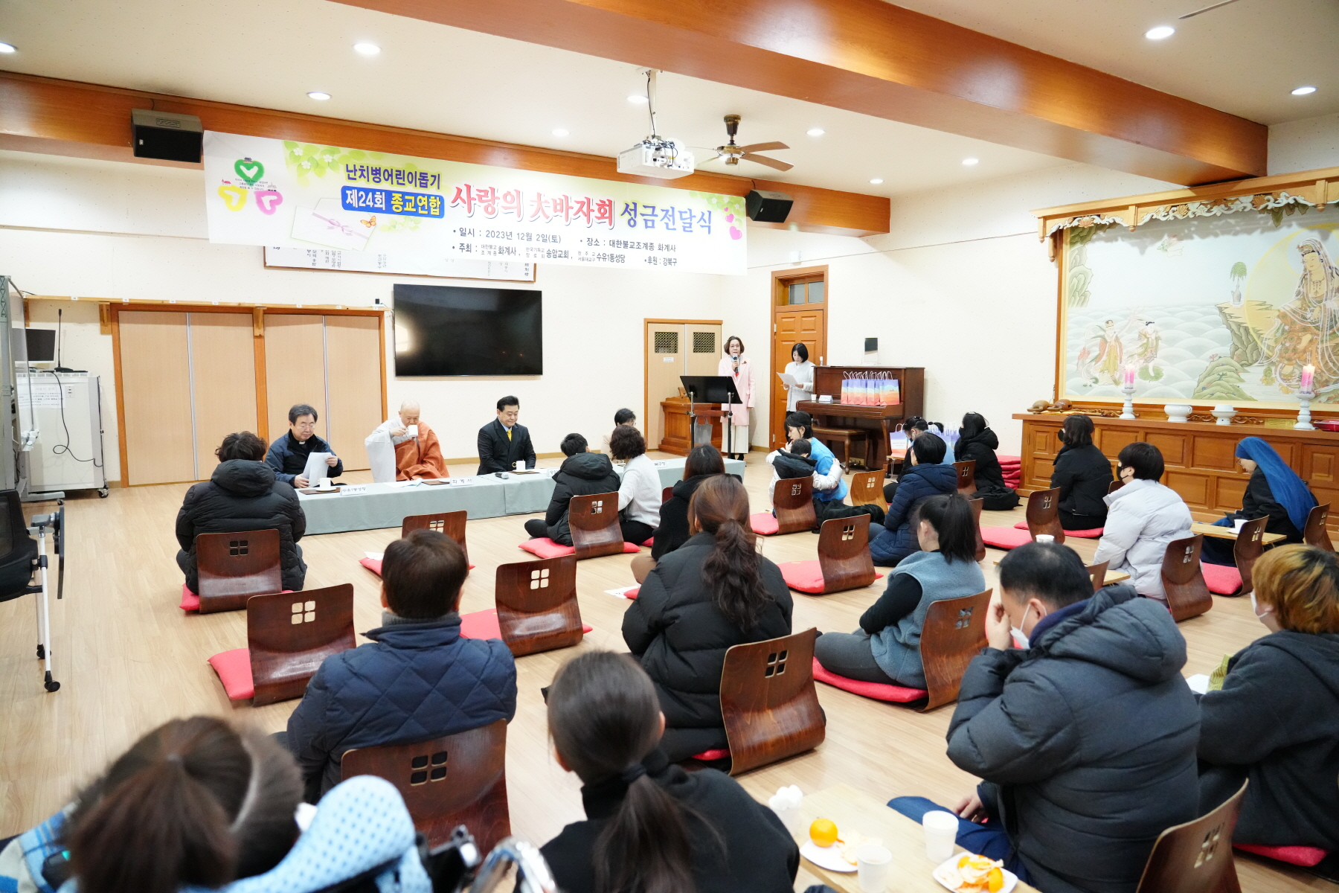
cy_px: 446
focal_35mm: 24
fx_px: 893
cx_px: 670
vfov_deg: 53.1
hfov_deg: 73.7
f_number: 4
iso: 10000
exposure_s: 1/160
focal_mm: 24
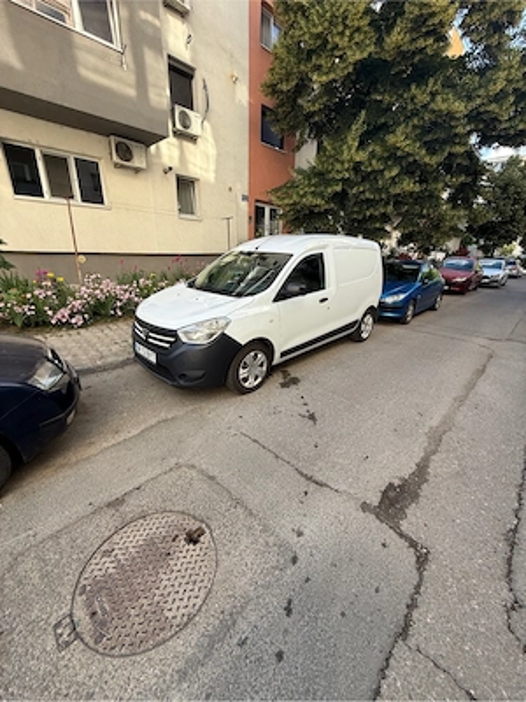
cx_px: 263
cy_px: 351
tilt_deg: -18.9
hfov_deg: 85.7
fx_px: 284
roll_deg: -1.5
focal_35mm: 14
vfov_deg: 102.1
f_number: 2.2
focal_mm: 2.22
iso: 50
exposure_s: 1/374
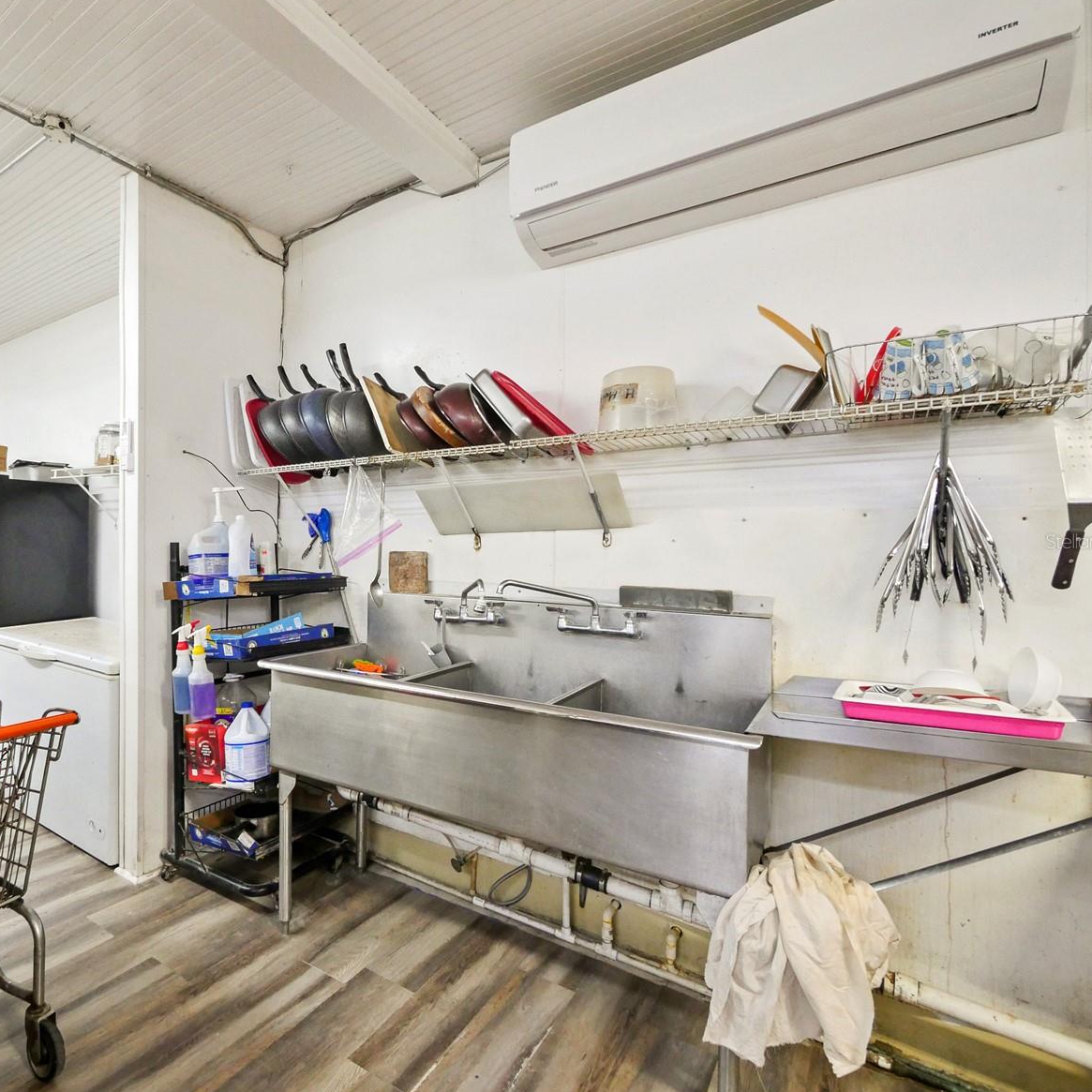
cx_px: 384
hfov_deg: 81.7
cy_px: 541
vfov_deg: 84.0
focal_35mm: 17
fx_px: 607
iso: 2000
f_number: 4
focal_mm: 7
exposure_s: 1/60
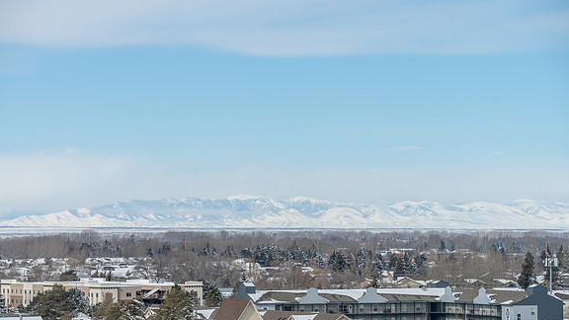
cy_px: 184
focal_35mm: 174
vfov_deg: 7.0
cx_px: 284
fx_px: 2625
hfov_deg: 12.4
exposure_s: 1/125
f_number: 7.1
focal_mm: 165
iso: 50
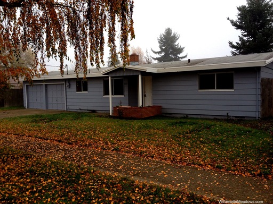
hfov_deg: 52.6
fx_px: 276
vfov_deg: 40.7
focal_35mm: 35
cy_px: 102
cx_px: 136
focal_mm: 4.28
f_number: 2.4
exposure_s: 1/394
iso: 50
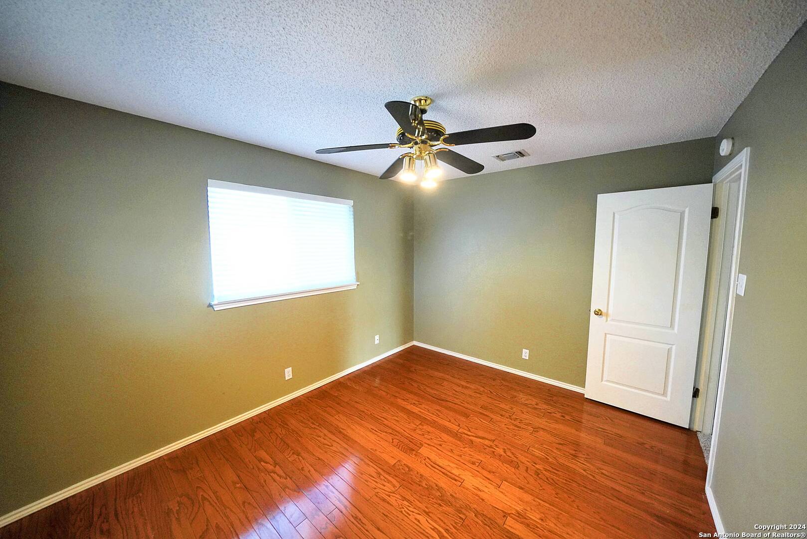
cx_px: 404
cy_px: 270
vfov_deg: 90.1
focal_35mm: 12
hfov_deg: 112.6
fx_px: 269
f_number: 4
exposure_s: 1/160
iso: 3200
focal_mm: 12
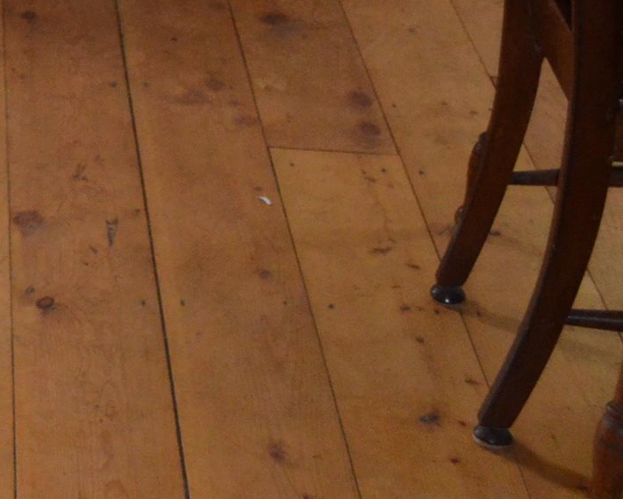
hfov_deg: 14.0
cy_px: -316
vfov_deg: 12.0
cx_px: -516
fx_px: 2232
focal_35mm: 121
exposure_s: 1/60
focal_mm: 20
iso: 1800
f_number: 3.8
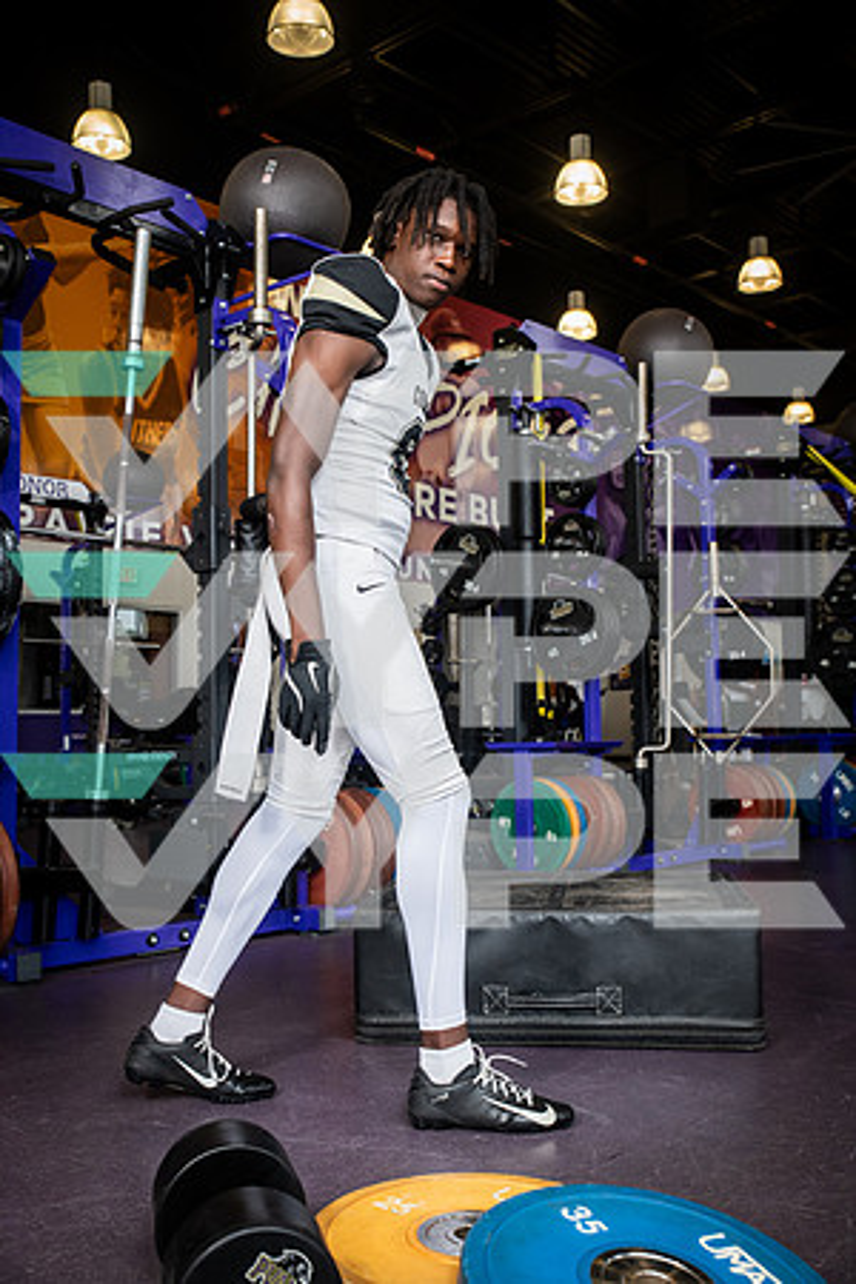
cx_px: 428
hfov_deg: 37.9
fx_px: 1248
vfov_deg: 54.4
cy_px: 642
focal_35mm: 35
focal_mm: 35
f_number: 5.6
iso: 500
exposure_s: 1/250
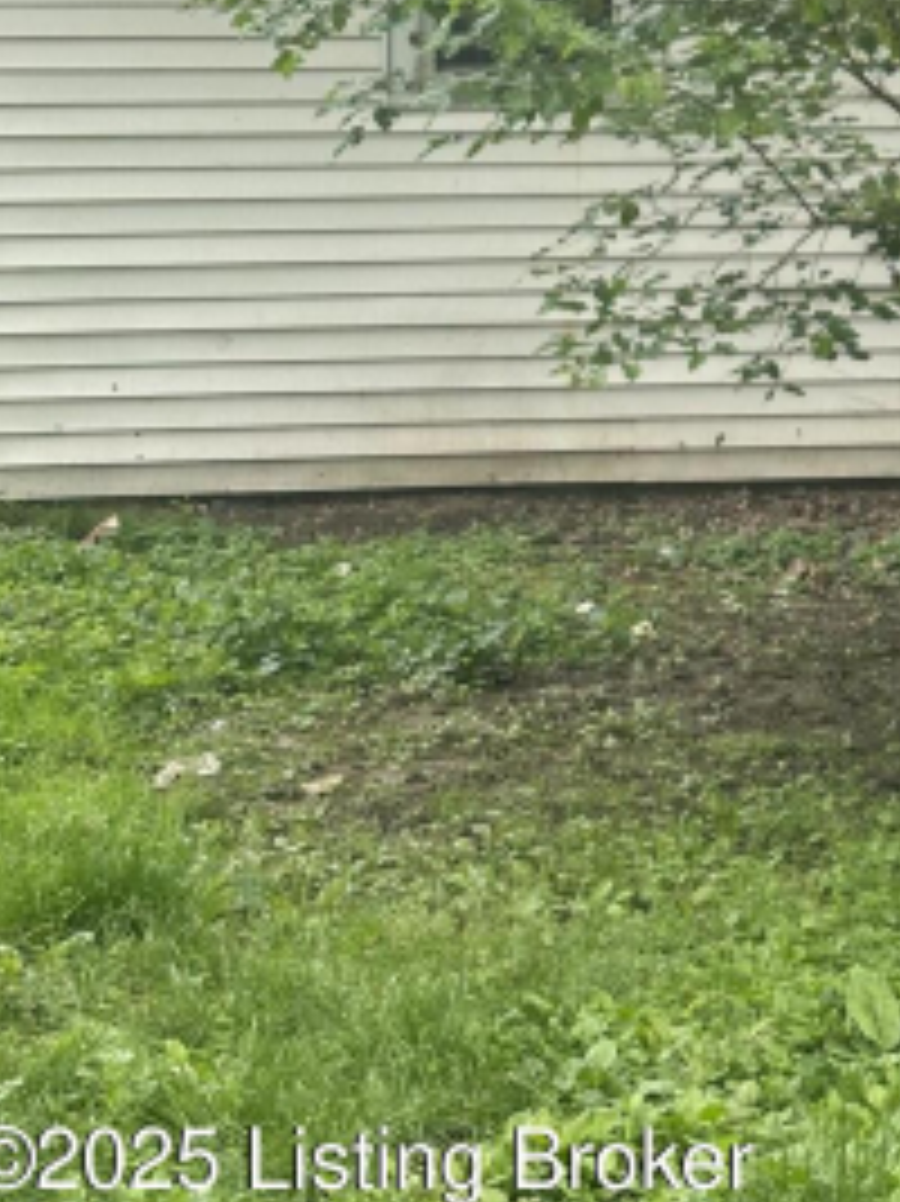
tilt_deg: +0.7
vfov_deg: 15.8
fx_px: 4163
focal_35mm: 120
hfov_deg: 12.1
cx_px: 1089
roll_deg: -1.3
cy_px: -205
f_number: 1.78
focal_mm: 6.86
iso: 64
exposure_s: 1/452
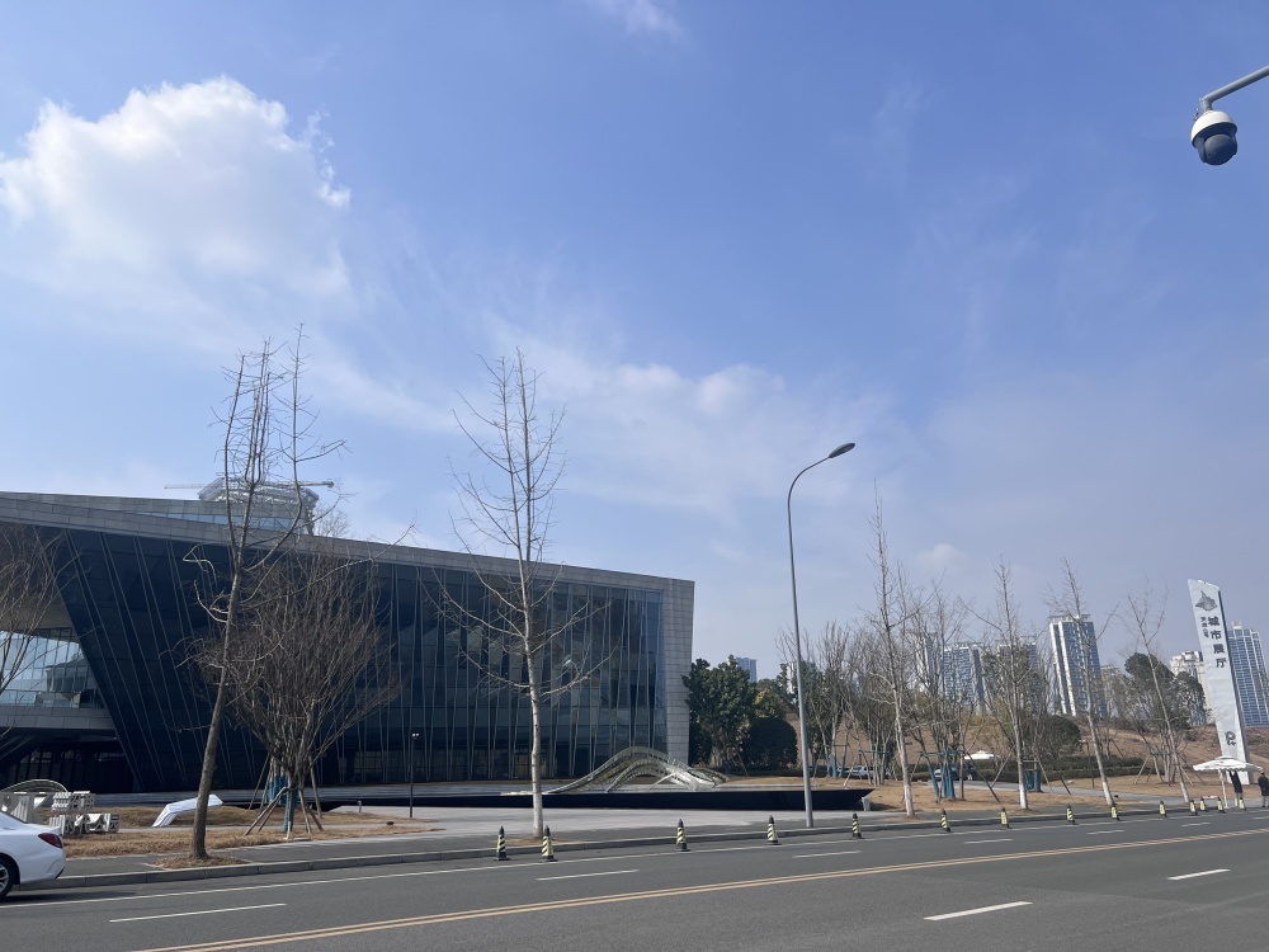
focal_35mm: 26
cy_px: 476
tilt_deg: +16.9
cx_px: 634
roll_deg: +0.9
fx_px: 953
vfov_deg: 53.1
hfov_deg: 67.3
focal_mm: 5.7
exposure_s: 1/8000
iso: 50
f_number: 1.5
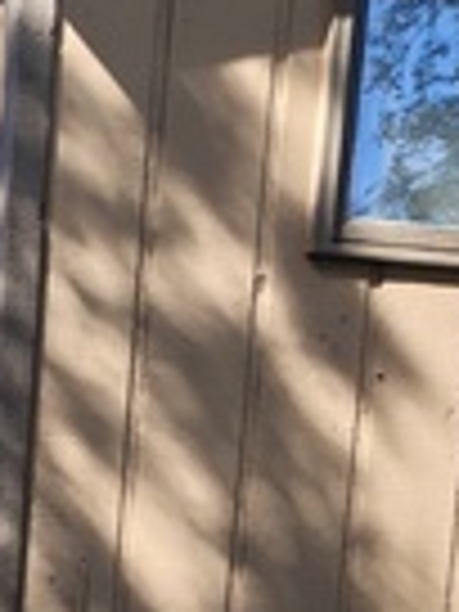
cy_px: 1040
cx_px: -295
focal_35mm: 88
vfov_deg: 18.4
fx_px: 1556
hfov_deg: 15.1
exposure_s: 1/157
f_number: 1.88
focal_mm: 5.56
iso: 50
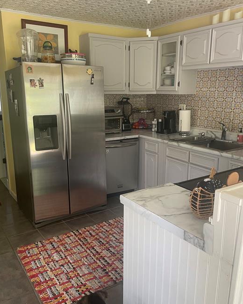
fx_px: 270
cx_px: 123
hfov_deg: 48.5
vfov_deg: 58.8
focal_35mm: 30
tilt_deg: -13.8
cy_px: 154
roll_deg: +0.0
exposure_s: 1/60
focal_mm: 4.2
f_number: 1.6
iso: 125
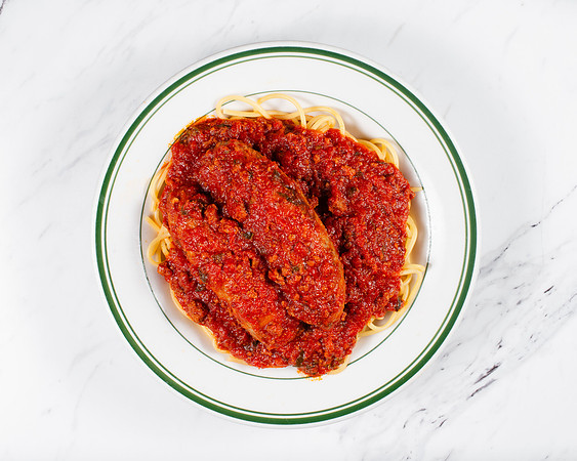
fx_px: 1029
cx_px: 280
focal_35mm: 60
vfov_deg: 25.3
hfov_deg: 31.3
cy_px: 214
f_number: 10
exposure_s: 1/250
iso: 200
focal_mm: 50
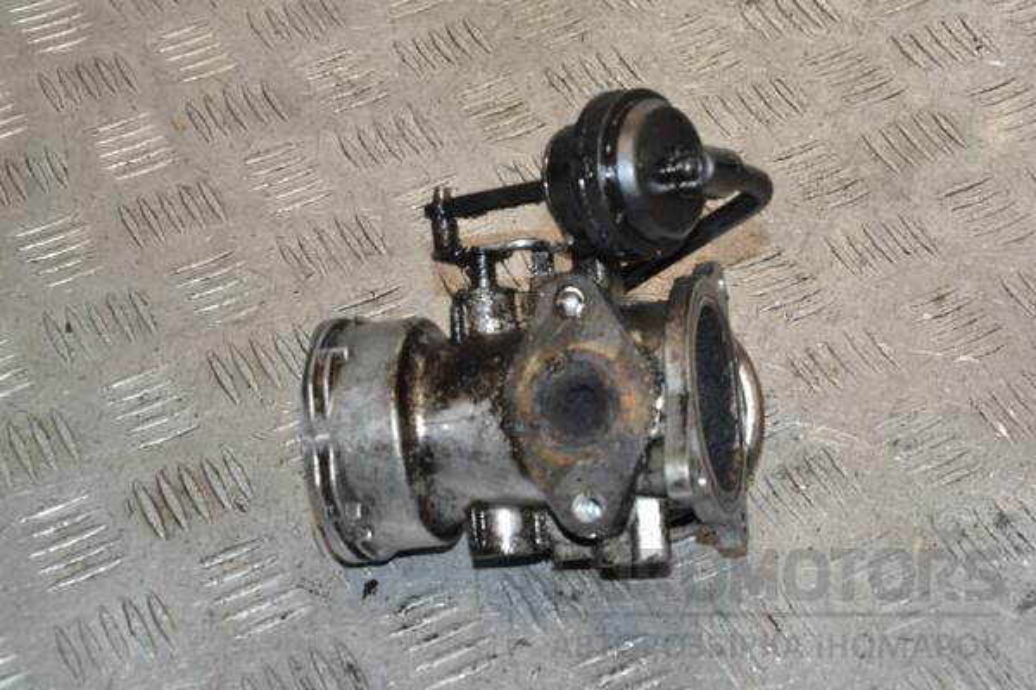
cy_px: 345
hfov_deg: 26.0
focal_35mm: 78
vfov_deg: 17.5
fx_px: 2244
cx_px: 518
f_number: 10
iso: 800
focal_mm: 52
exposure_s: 1/200
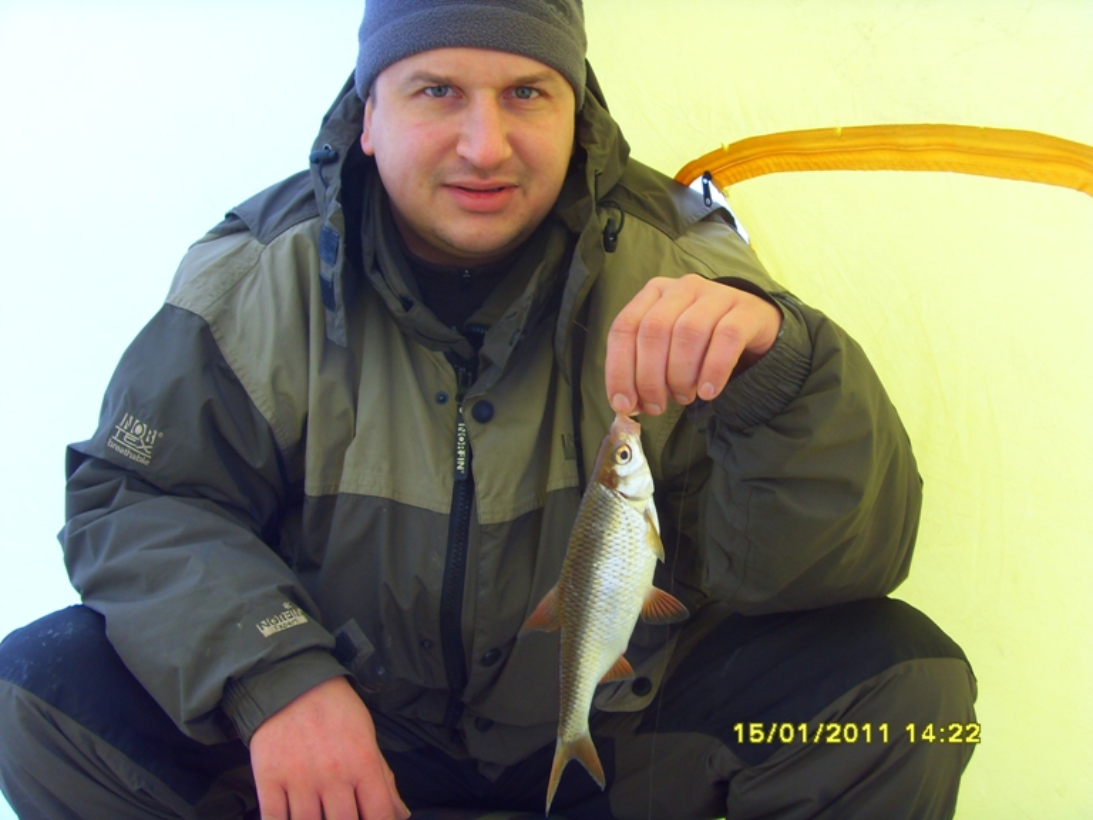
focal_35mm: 39
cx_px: 546
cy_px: 410
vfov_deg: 36.8
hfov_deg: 47.9
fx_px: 1231
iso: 100
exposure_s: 1/60
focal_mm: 6.6
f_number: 3.5
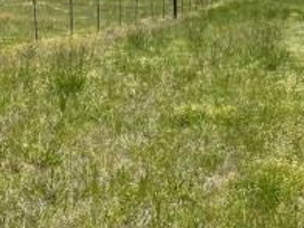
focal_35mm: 85
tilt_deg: -4.6
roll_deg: +0.3
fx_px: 746
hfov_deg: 20.7
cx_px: 411
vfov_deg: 17.2
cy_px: 31
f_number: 1.6
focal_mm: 5.1
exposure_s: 1/3003
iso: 32
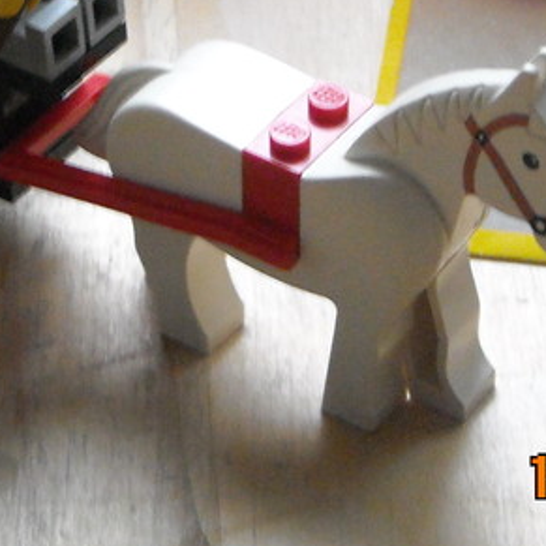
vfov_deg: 10.4
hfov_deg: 10.5
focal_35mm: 167
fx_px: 2980
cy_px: -23
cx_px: 201
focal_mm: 9.87
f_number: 3.5
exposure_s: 1/8
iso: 518
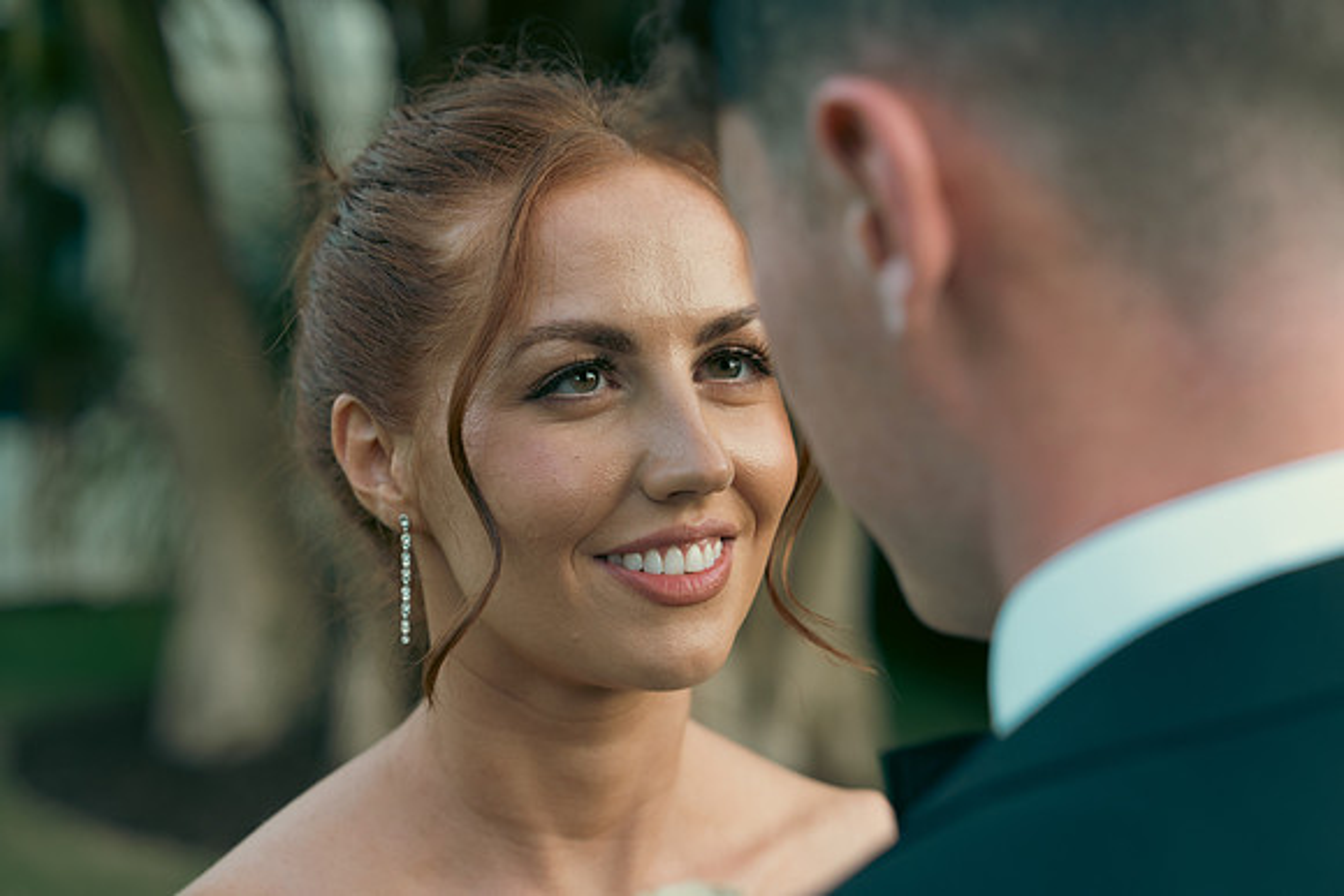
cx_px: 672
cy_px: 448
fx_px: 2502
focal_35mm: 67
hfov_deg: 30.1
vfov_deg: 20.3
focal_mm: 67
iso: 640
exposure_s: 1/200
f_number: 3.5
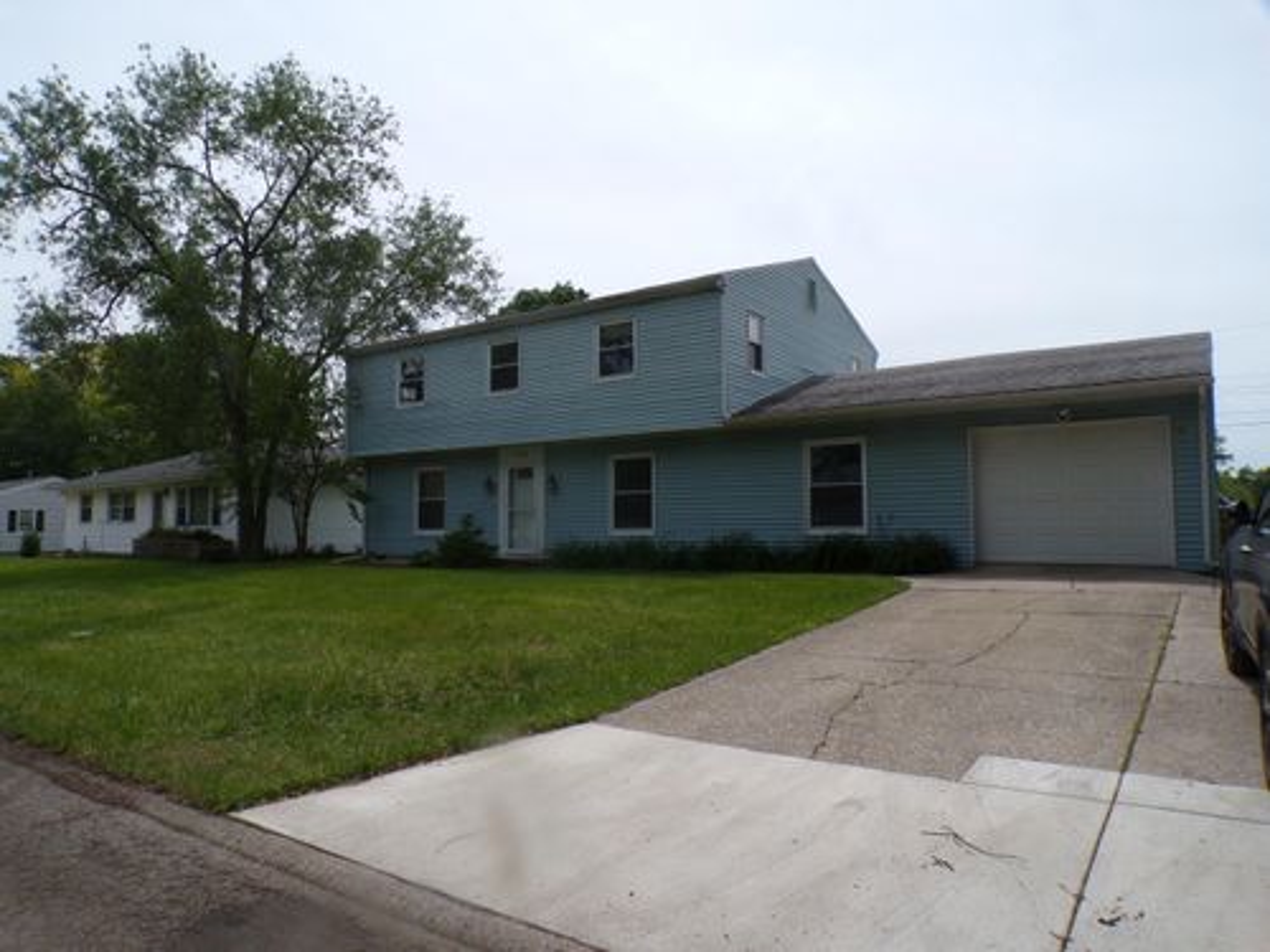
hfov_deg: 71.6
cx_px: 635
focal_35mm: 24
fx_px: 881
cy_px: 476
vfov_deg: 56.8
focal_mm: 4.3
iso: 100
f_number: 5.8
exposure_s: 1/640
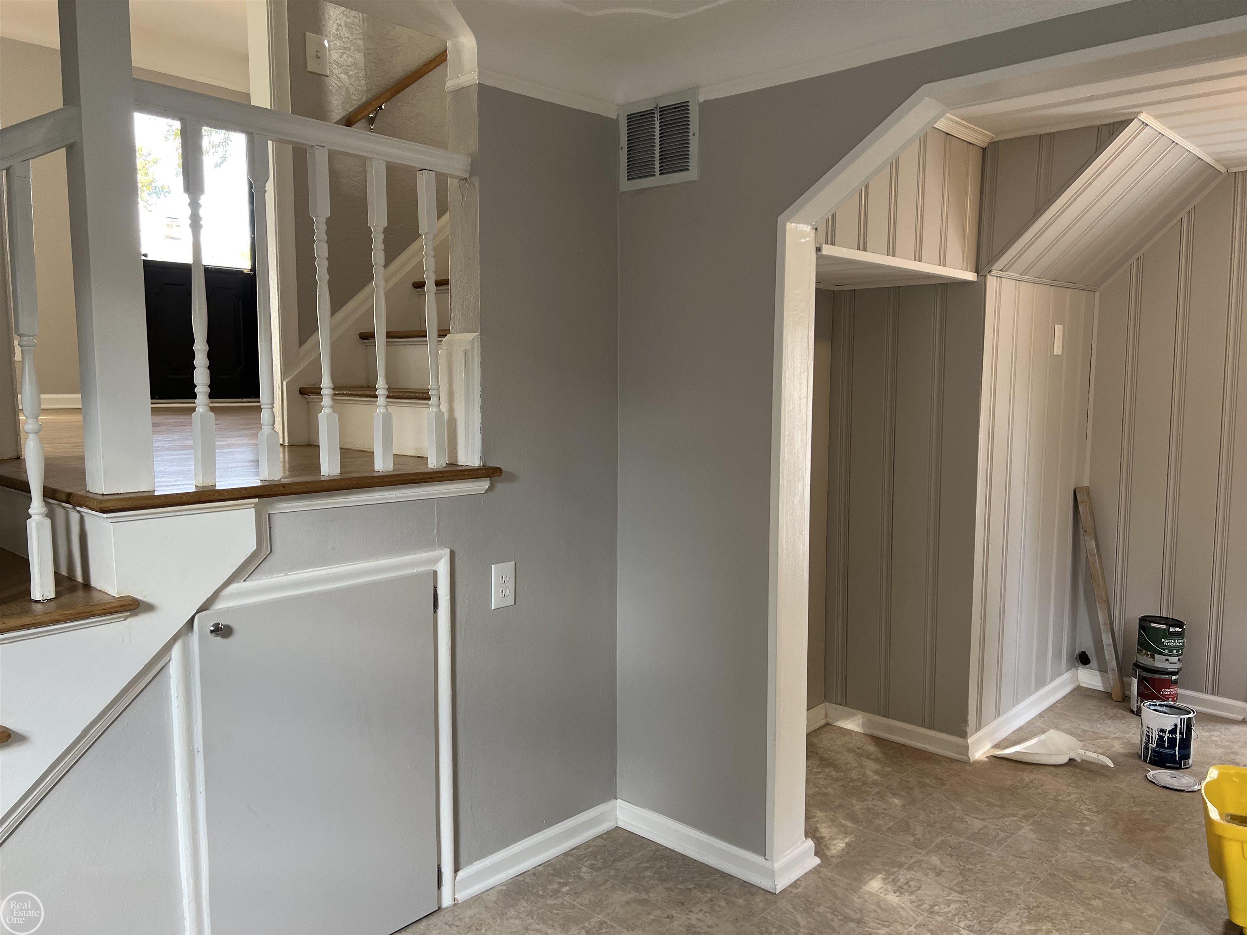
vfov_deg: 53.1
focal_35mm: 26
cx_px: 624
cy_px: 468
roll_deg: +1.3
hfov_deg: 67.3
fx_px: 937
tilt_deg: -5.8
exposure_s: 1/120
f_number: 1.5
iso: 80
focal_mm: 5.7
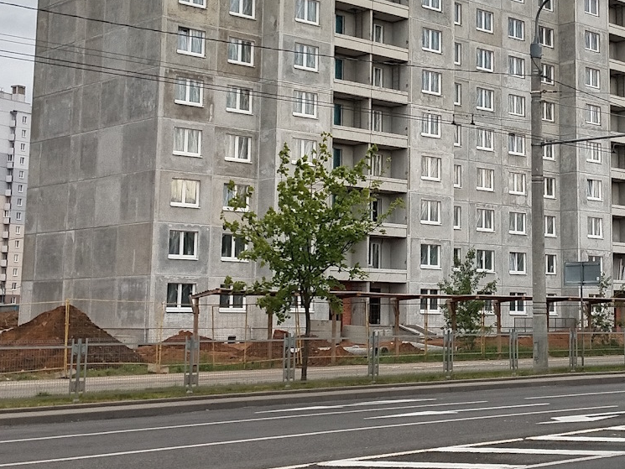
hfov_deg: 28.9
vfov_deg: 22.1
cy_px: 126
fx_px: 1192
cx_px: 473
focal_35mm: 66
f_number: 1.8
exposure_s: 1/326
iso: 102
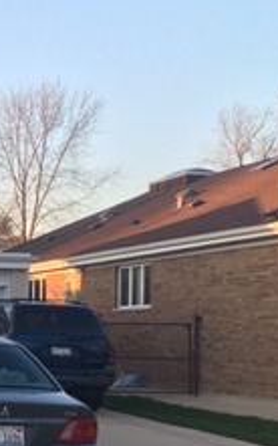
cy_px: 301
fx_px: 1080
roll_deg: -1.3
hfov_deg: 12.5
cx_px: -322
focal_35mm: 89
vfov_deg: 23.2
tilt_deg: +2.5
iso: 25
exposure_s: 1/121
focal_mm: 4.15
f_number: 2.2
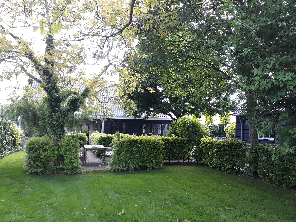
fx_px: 231
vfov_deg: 51.4
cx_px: 148
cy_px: 111
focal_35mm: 27
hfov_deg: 65.3
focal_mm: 3.6
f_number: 1.9
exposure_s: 1/100
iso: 64
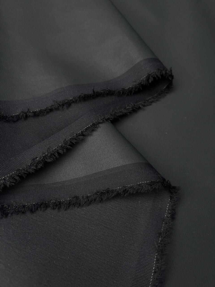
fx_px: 215
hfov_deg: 53.1
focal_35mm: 26
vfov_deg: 67.3
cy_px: 144
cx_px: 108
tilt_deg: -61.5
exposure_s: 1/718
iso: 50
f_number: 1.5
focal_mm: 5.7
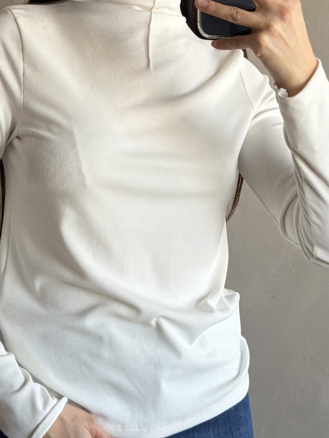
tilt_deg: -13.9
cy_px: 86
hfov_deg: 16.2
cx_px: 138
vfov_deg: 21.3
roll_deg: -4.2
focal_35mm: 91
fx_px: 1153
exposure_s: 1/60
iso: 160
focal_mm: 6.76
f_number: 1.78
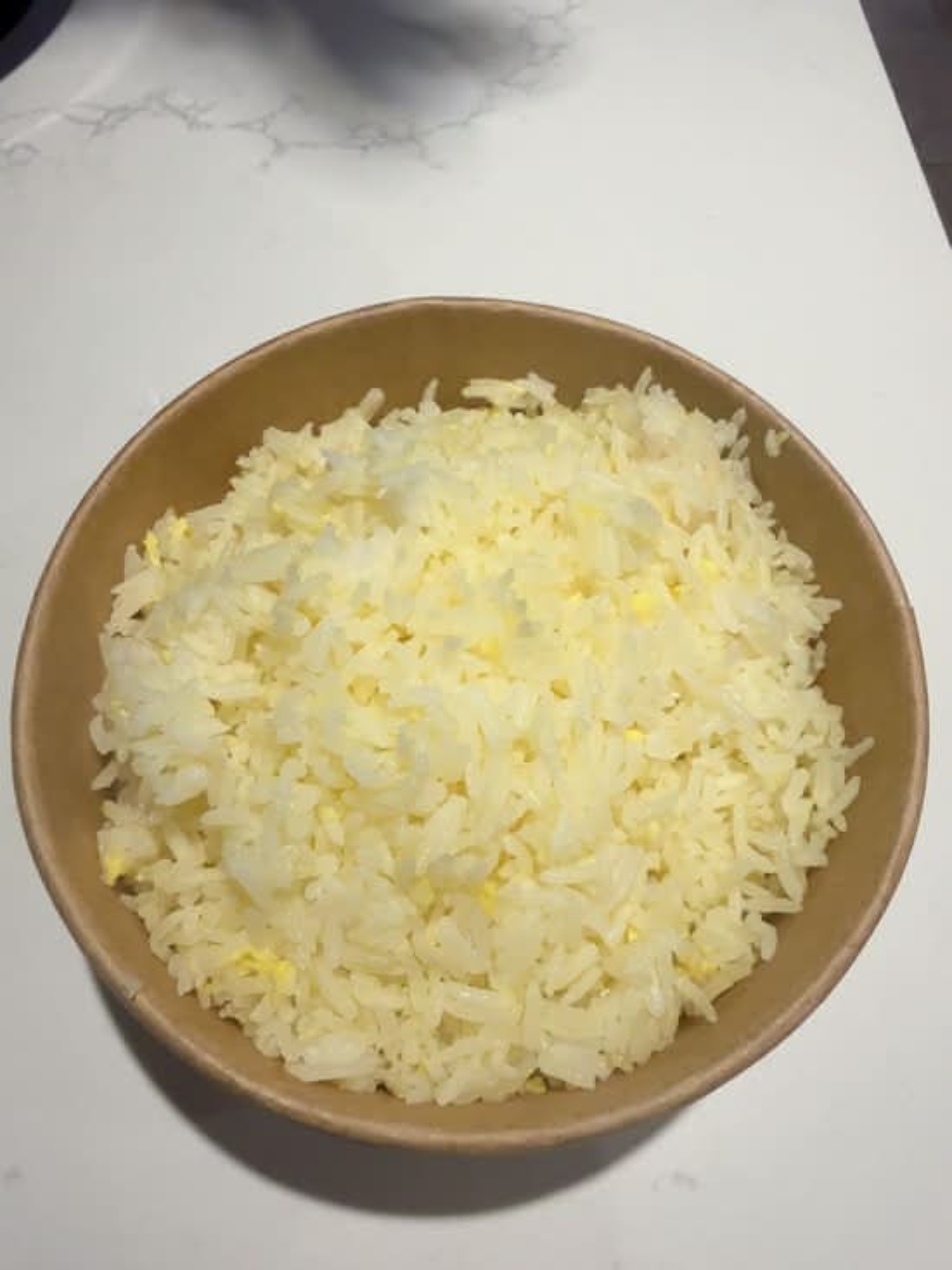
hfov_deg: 54.9
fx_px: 916
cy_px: 635
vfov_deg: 69.4
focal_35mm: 25
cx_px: 476
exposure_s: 1/120
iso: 125
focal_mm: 2.22
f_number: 2.2
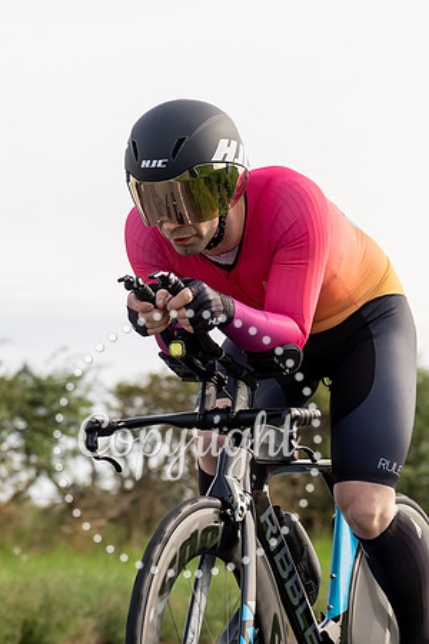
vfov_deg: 11.1
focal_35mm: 185
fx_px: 3305
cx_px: -64
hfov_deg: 7.4
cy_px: 341
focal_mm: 70
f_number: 4
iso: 160
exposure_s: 1/1000
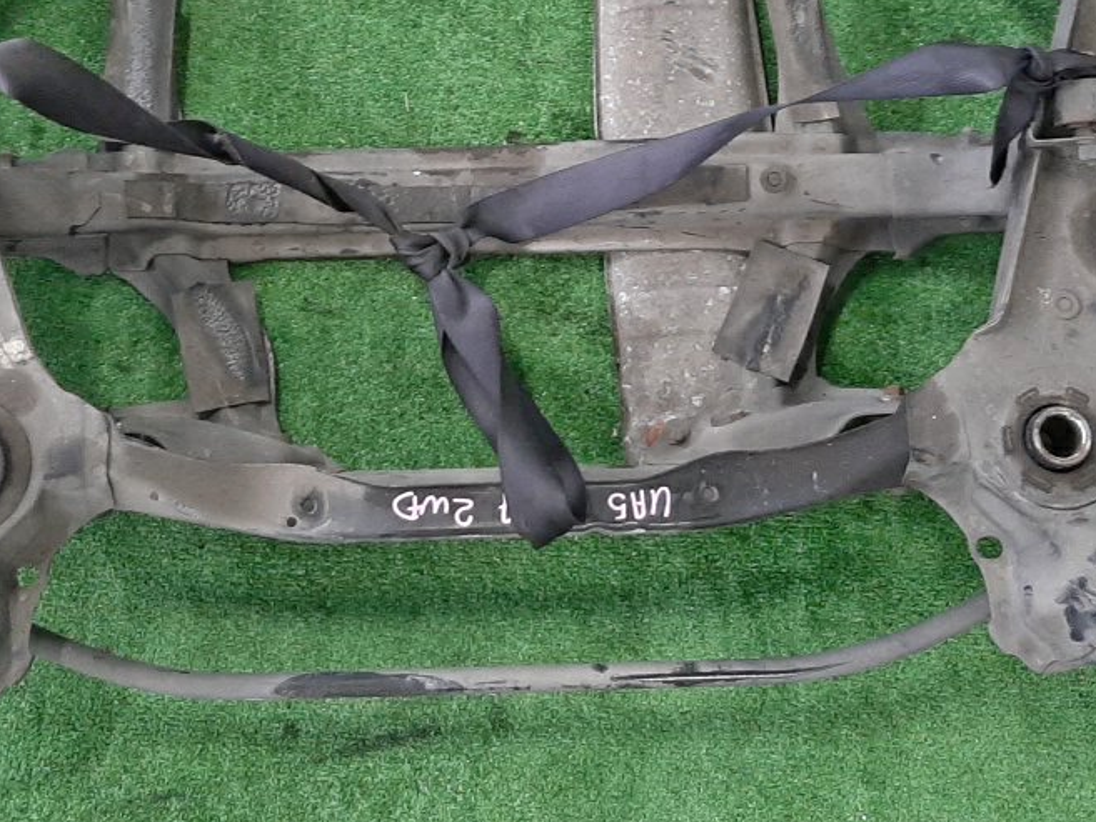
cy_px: 200
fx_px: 1805
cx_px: 465
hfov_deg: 33.7
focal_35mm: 57
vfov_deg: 25.3
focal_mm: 3.93
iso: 219
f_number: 1.7
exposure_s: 1/50
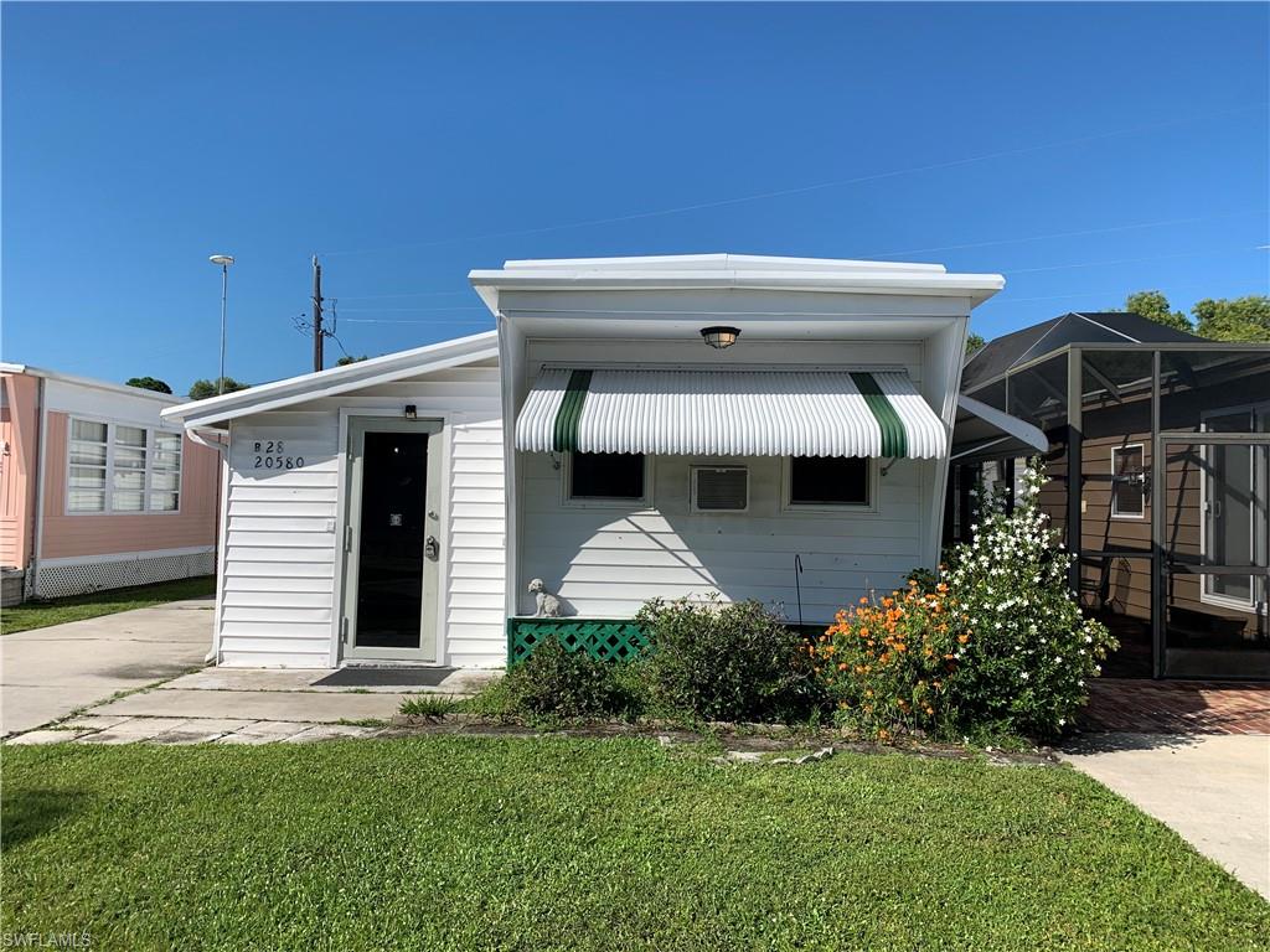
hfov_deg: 67.3
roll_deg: -0.8
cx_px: 635
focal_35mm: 26
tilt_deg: +1.7
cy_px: 476
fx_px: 954
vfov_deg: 53.1
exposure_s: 1/3289
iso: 25
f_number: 1.8
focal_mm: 4.25
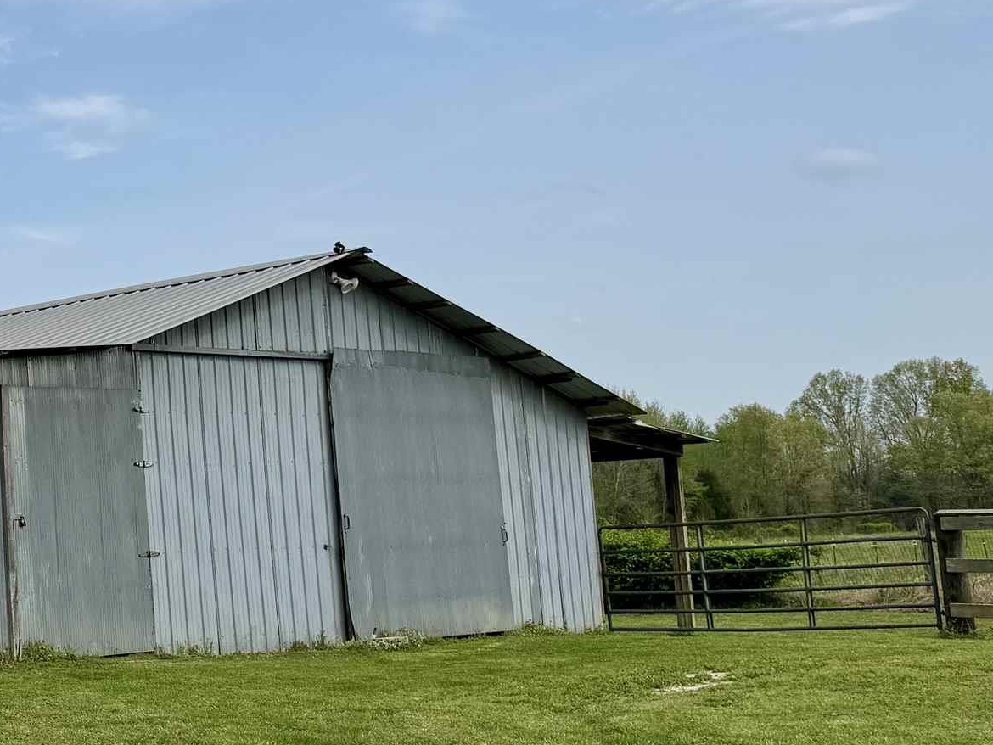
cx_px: -263
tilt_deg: +6.4
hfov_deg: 26.5
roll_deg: +2.2
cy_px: 343
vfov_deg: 23.3
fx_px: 1808
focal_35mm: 63
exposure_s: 1/5714
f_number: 1.78
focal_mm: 6.76
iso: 80
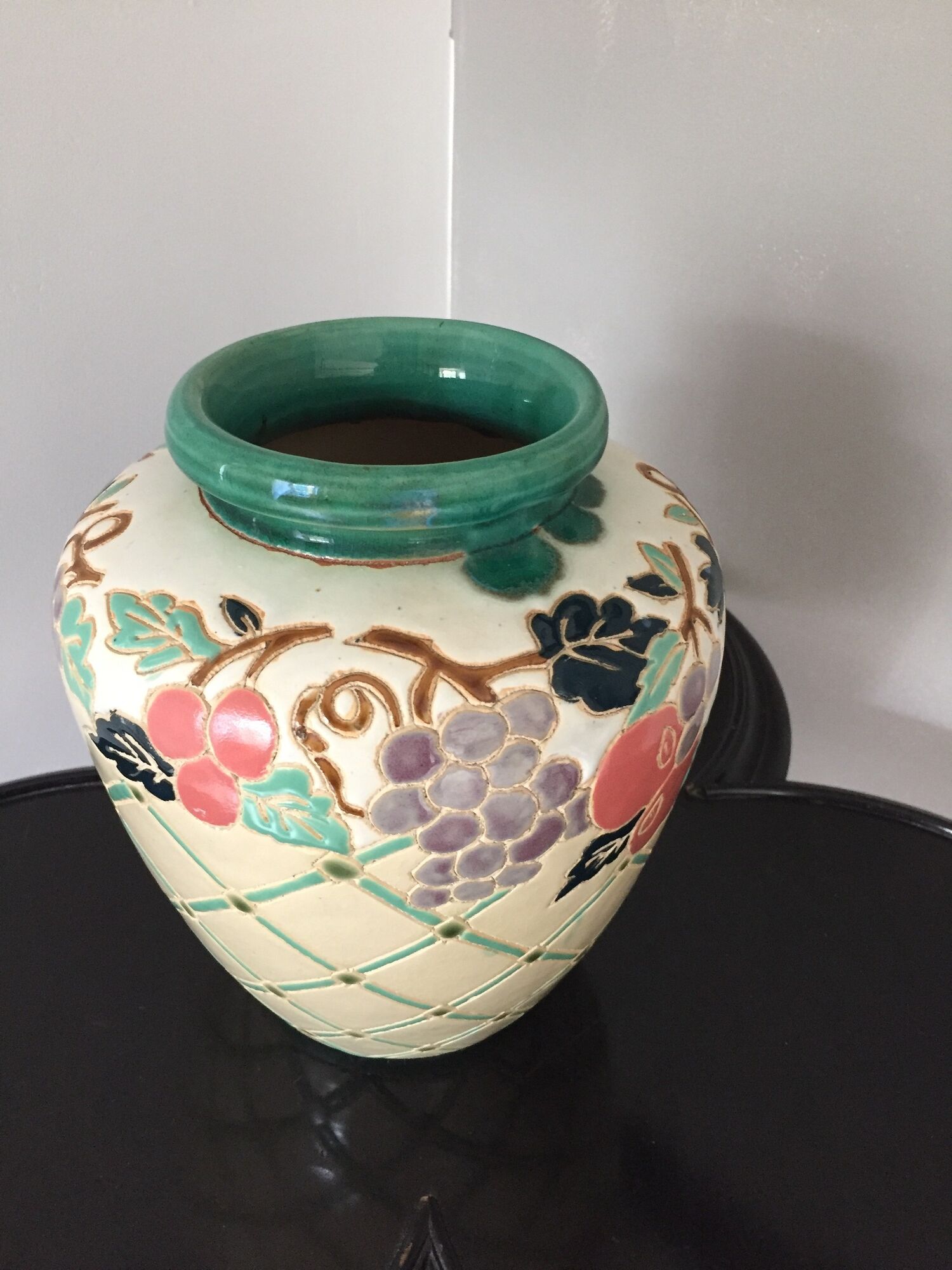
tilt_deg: -36.1
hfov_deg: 48.2
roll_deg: -0.4
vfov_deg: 61.7
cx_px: 476
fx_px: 1063
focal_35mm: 29
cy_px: 635
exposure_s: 1/25
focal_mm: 4.15
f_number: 2.2
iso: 250
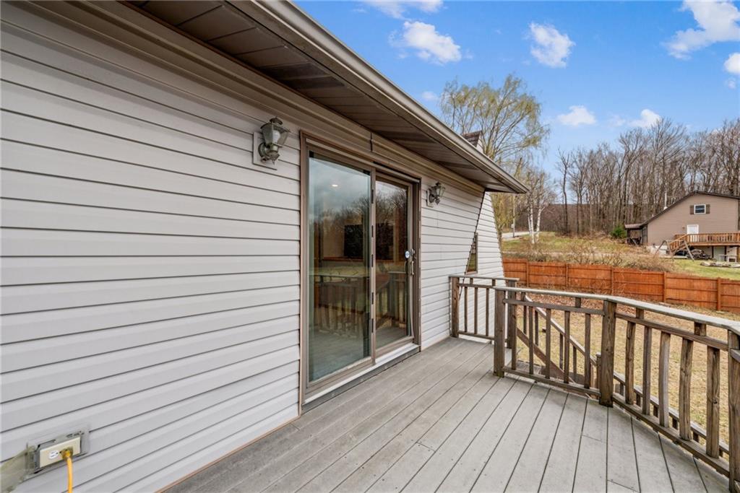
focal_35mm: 14
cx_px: 370
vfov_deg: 81.2
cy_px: 246
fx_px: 288
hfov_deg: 104.2
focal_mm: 14
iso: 50
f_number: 11
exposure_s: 1/20
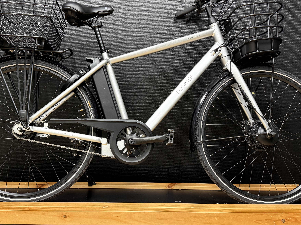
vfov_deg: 36.8
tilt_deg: -2.6
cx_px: 135
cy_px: 105
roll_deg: -1.1
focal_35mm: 39
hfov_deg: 47.8
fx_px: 339
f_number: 1.78
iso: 320
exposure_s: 1/50
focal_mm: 6.76
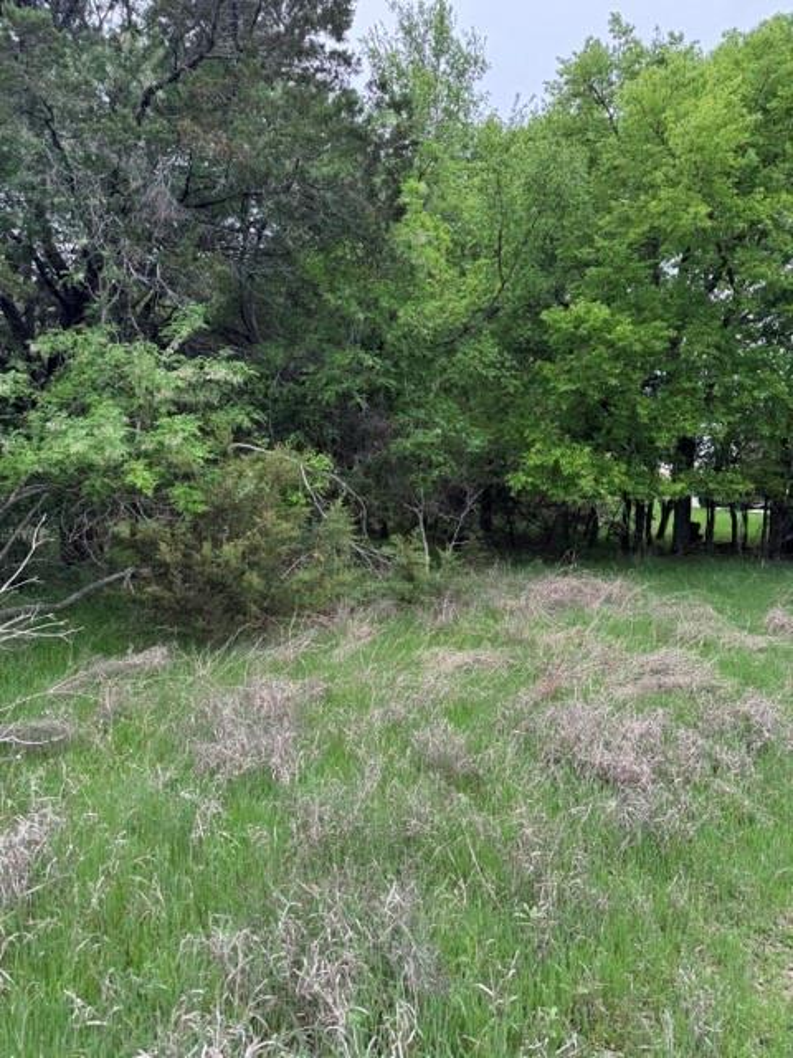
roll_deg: +0.6
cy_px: 529
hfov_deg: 56.8
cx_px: 396
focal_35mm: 24
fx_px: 733
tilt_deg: -5.7
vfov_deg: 71.6
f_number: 1.78
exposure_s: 1/297
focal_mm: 6.76
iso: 80
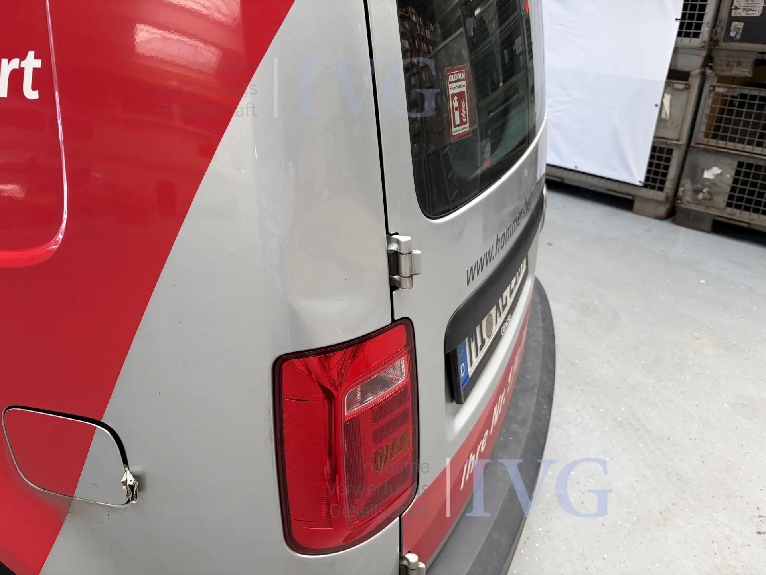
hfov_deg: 67.3
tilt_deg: -26.4
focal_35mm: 26
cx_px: 383
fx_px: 575
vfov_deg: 53.1
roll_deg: +0.0
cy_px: 288
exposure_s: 1/121
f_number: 1.6
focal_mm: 5.96
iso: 50
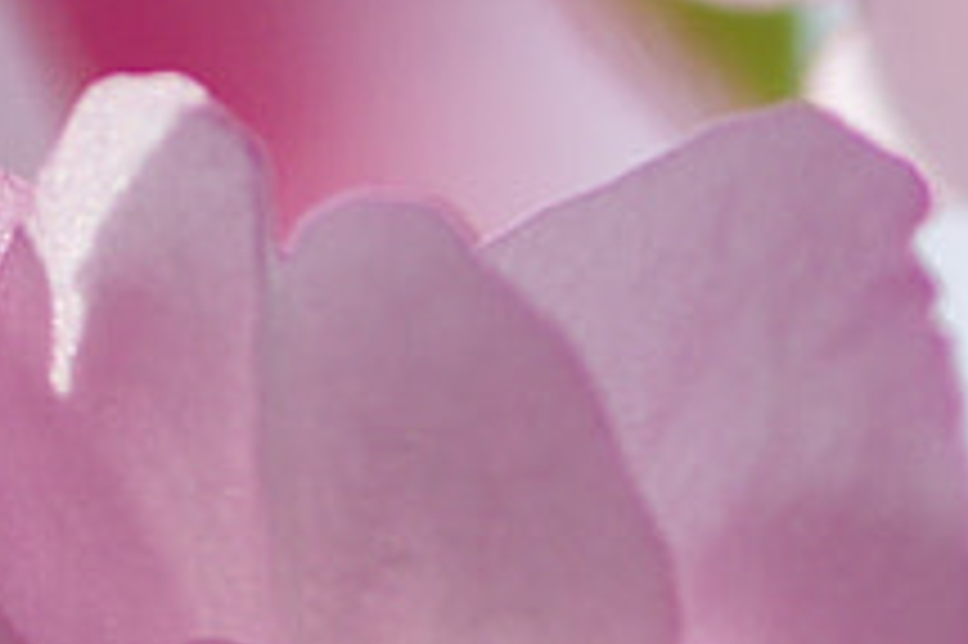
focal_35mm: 1114
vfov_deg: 1.2
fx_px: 29930
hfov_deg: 1.9
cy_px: 1923
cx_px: 405
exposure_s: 1/320
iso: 100
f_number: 5.6
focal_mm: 100
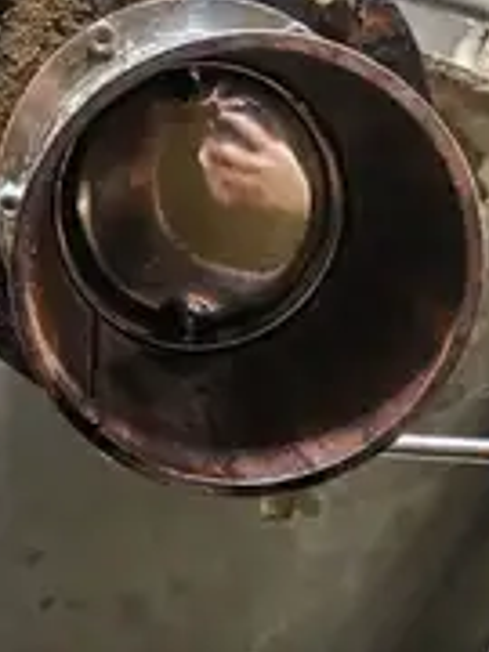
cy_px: 283
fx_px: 961
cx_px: 123
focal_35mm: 51
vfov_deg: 37.4
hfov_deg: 28.2
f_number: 1.8
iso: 1000
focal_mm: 5.4
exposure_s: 1/24
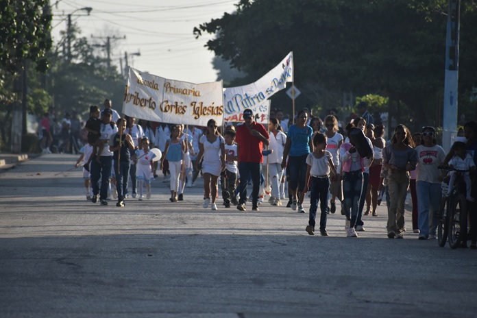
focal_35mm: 450
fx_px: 5962
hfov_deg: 4.6
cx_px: 238
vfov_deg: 3.1
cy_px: 159
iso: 400
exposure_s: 1/1250
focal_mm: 300
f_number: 6.3
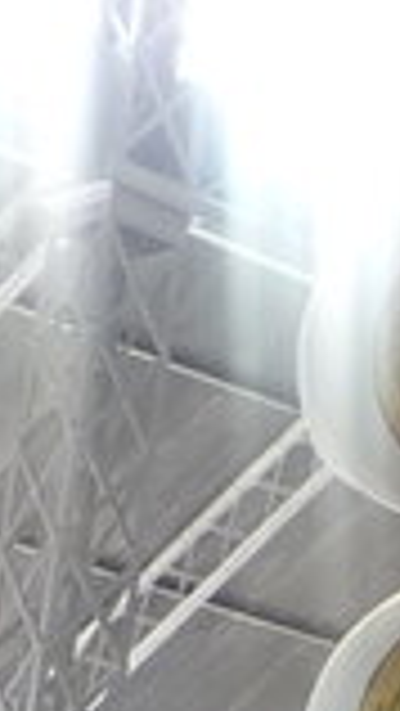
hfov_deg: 6.5
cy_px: 616
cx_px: 1200
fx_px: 3221
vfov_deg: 12.5
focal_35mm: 171
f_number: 2.8
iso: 100
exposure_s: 1/100
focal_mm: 4.4
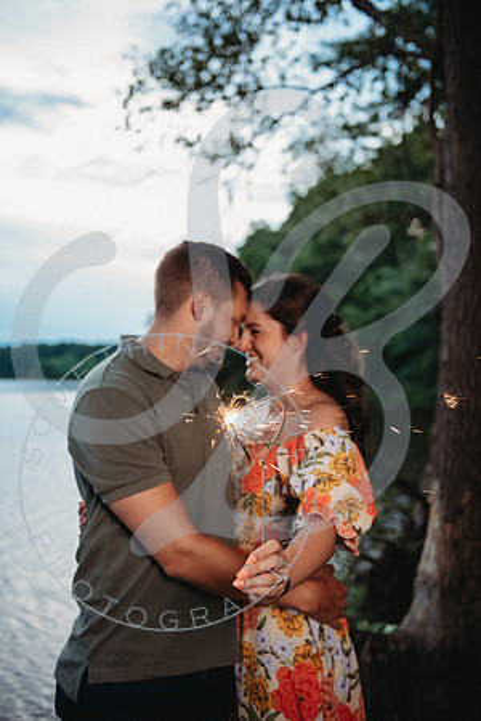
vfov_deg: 50.7
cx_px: 240
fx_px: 762
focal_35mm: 38
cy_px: 360
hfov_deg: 35.1
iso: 400
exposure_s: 1/160
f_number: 2.8
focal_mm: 38
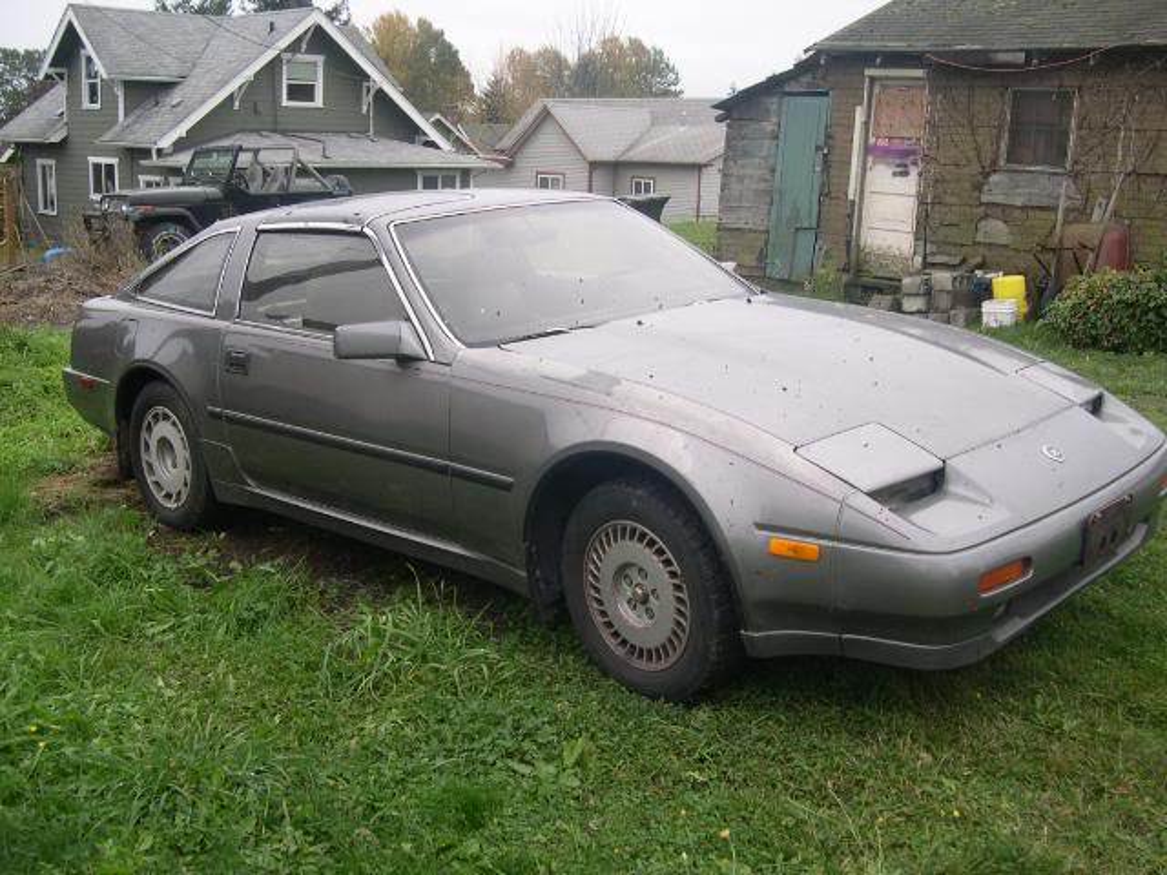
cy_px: 438
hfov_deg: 49.0
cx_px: 584
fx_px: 1281
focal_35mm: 38
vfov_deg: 37.7
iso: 100
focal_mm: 8
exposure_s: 1/148
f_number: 2.8
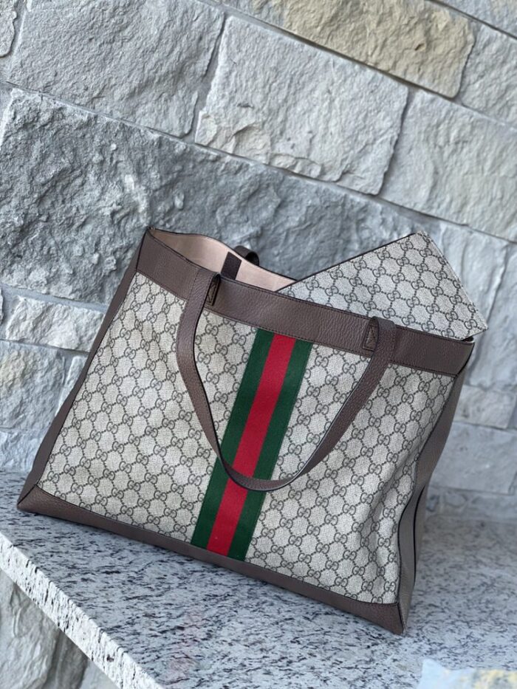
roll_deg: -18.6
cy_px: 344
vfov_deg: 30.3
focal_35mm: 64
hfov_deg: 22.9
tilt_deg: -8.3
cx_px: 258
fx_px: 1274
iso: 100
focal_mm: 7.5
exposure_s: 1/121
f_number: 2.2
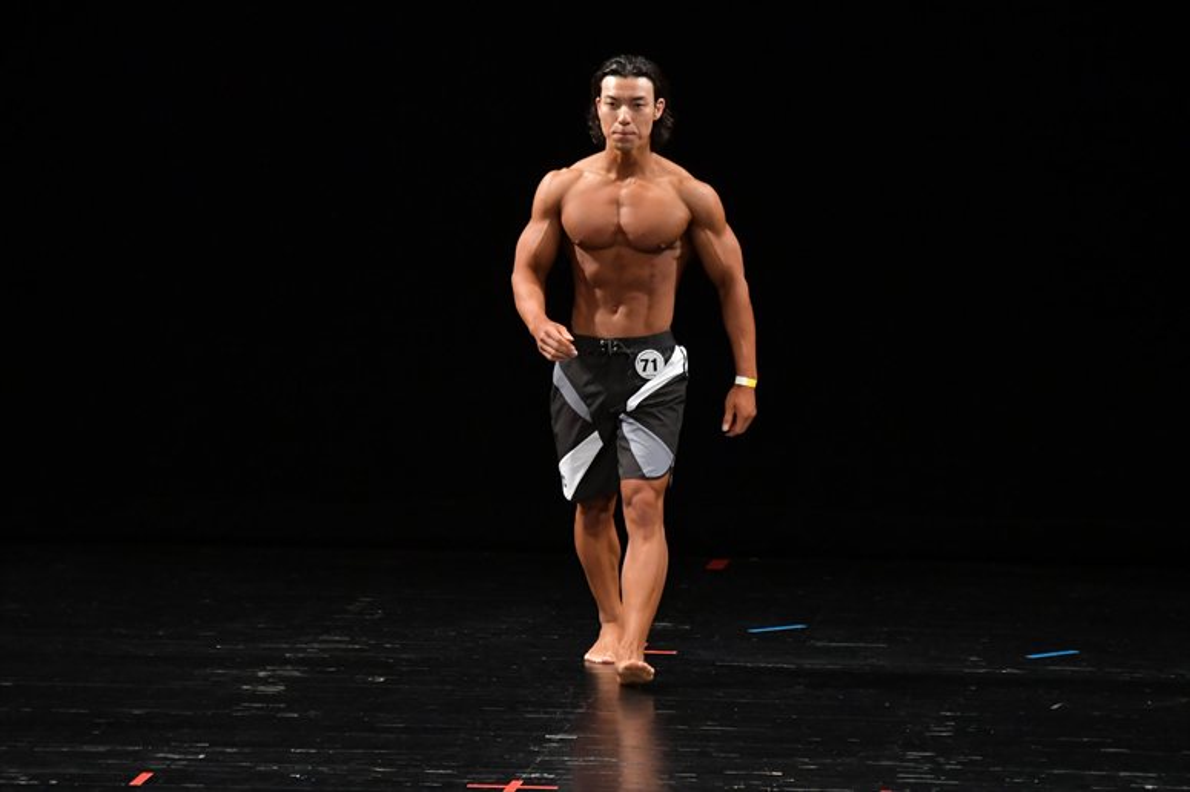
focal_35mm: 300
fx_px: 9912
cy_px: 396
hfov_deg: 6.9
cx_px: 595
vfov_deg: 4.6
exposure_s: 1/400
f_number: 5.6
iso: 3200
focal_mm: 200
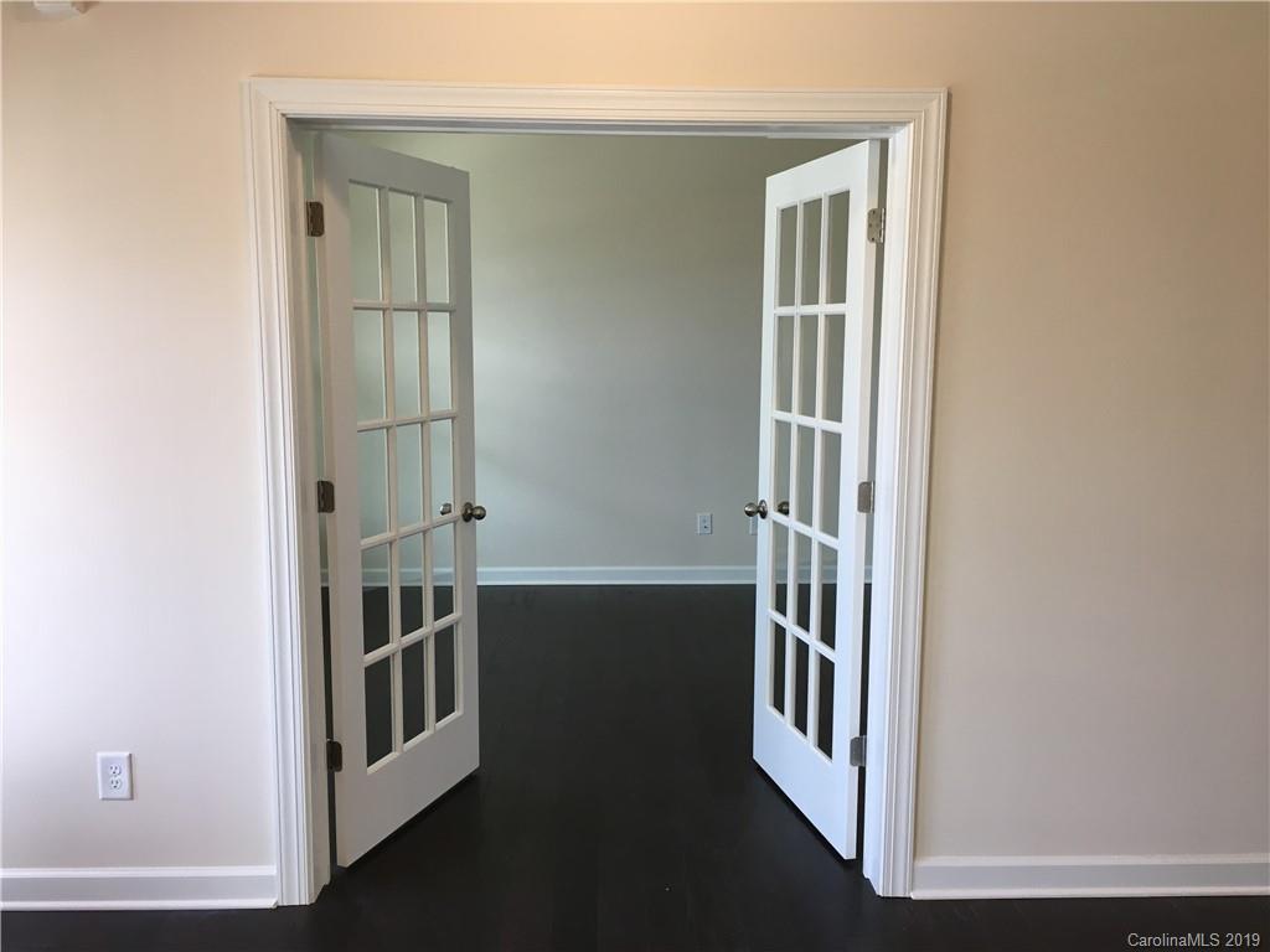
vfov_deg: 48.2
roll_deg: -0.1
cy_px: 476
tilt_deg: -7.7
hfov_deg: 61.7
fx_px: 1064
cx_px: 635
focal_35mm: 29
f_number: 2.2
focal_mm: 4.15
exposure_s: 1/30
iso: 32
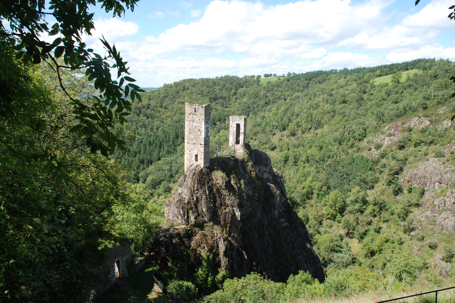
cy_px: 148
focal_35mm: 31
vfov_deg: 42.3
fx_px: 392
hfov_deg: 60.3
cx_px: 221
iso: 100
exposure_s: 1/160
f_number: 6.3
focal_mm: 20
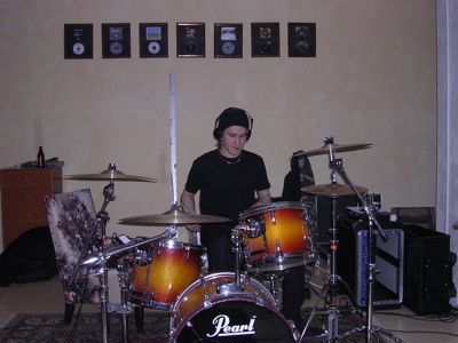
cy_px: 172
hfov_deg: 49.0
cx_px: 229
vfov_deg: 37.7
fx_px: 503
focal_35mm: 38
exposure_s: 1/60.1
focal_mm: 5.8
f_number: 2.8
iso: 280
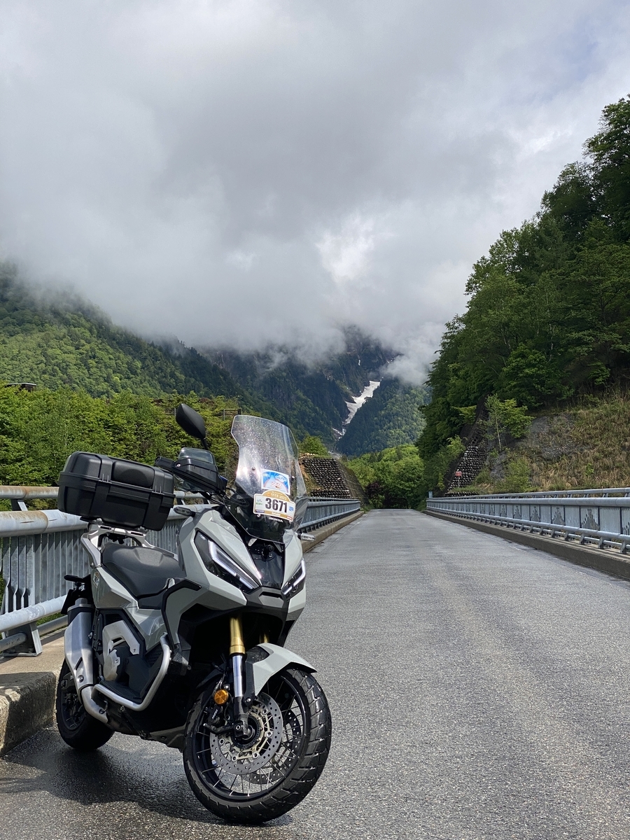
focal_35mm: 52
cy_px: 420
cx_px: 315
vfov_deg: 36.8
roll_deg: +0.6
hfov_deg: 28.0
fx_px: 1262
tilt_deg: +5.1
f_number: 2
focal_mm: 6
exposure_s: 1/2398
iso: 20
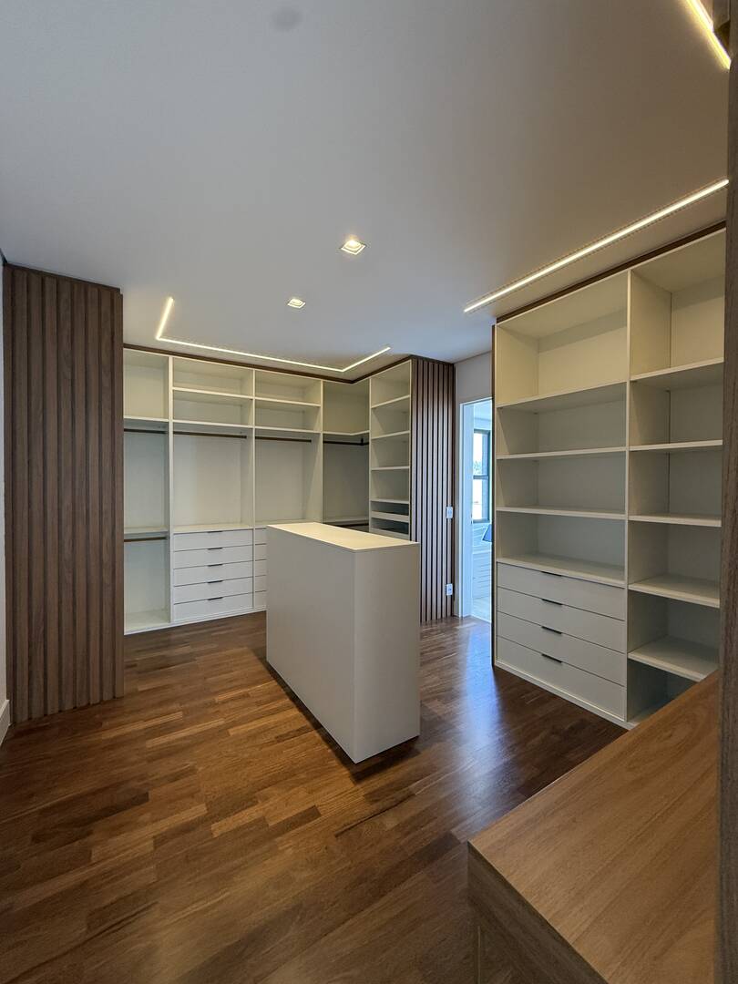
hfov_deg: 85.7
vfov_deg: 102.1
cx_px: 369
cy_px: 492
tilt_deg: +0.1
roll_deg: -1.3
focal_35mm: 14
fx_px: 398
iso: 320
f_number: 2.2
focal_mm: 2.22
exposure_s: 1/120
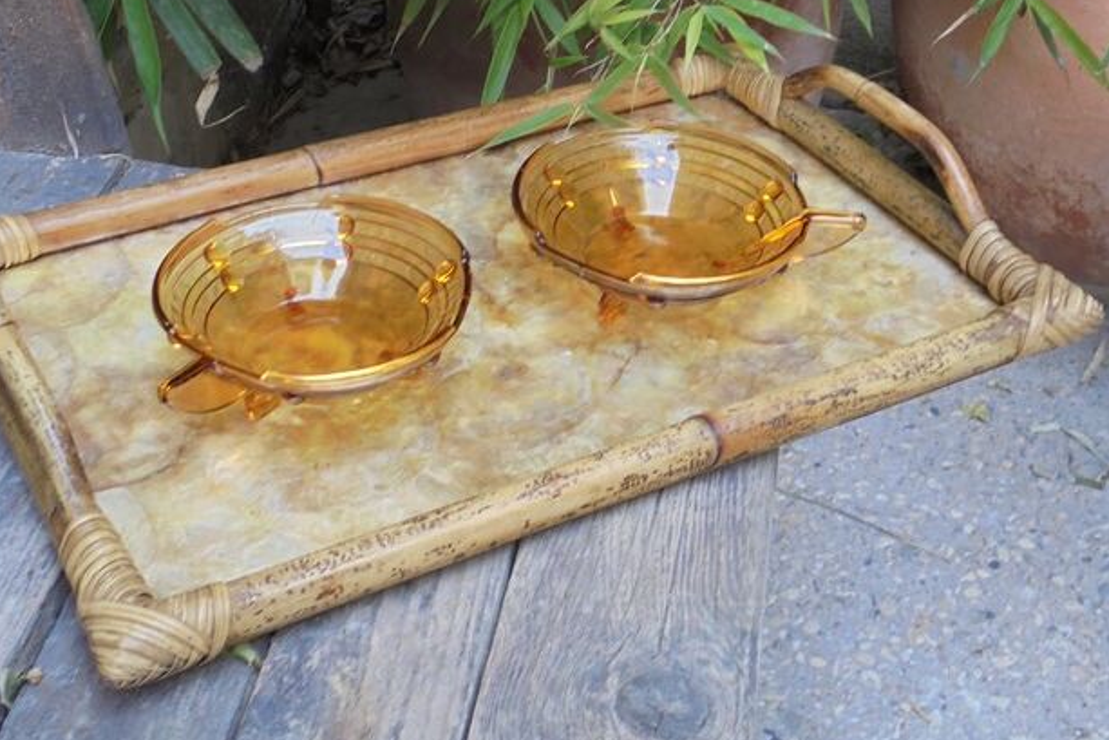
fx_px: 1787
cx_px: 507
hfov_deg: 34.5
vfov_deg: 23.0
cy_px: 119
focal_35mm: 58
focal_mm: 6.9
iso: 100
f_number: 4.2
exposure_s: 1/30
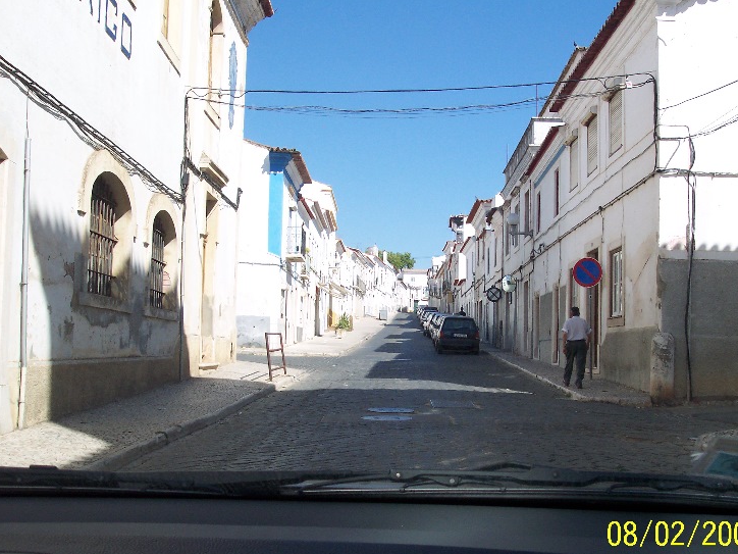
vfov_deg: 34.3
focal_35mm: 42
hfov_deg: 44.8
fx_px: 895
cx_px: 398
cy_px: 304
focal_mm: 8
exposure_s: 1/500
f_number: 4.8
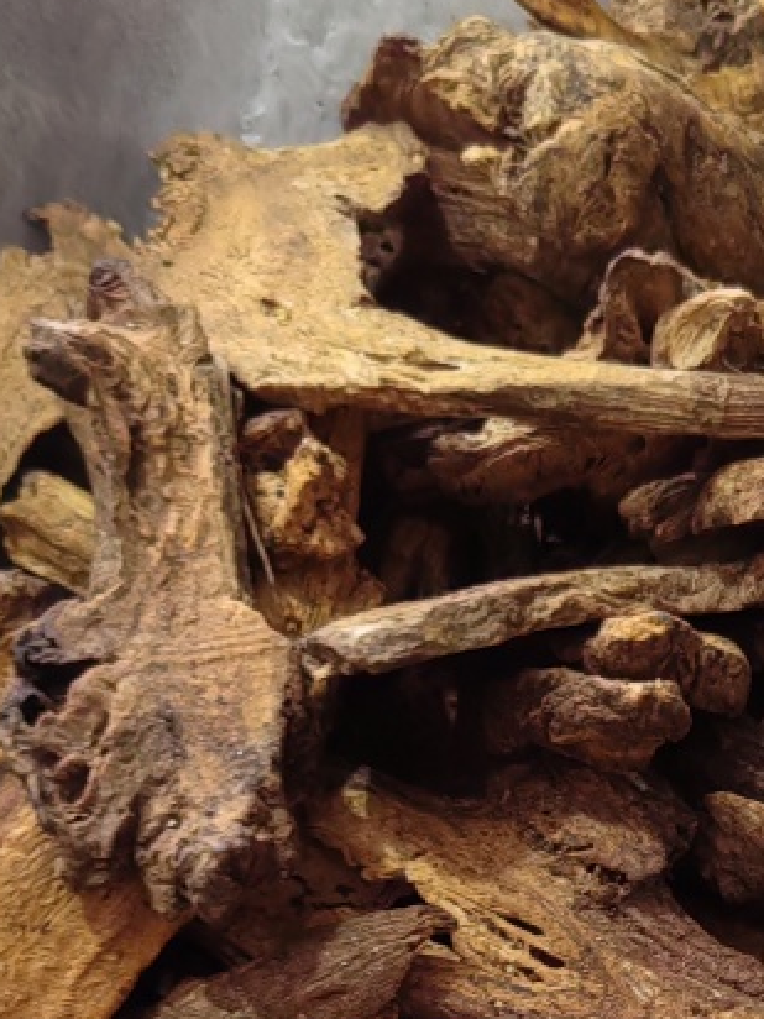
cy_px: 1183
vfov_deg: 25.3
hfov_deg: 20.4
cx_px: 734
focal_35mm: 70
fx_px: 2060
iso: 64
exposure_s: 1/33.3
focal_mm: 5.52
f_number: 1.9
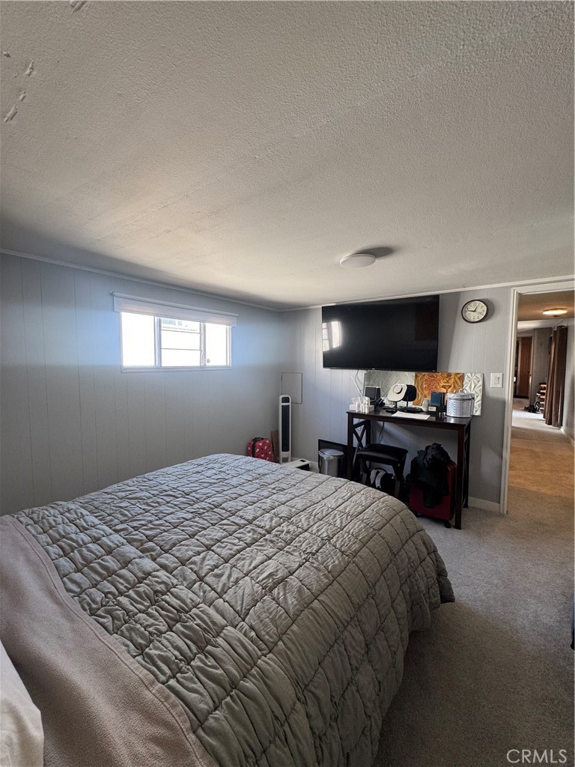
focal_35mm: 14
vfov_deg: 102.1
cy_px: 384
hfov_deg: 85.7
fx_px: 310
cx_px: 288
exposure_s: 1/99
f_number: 2.2
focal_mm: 2.22
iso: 100
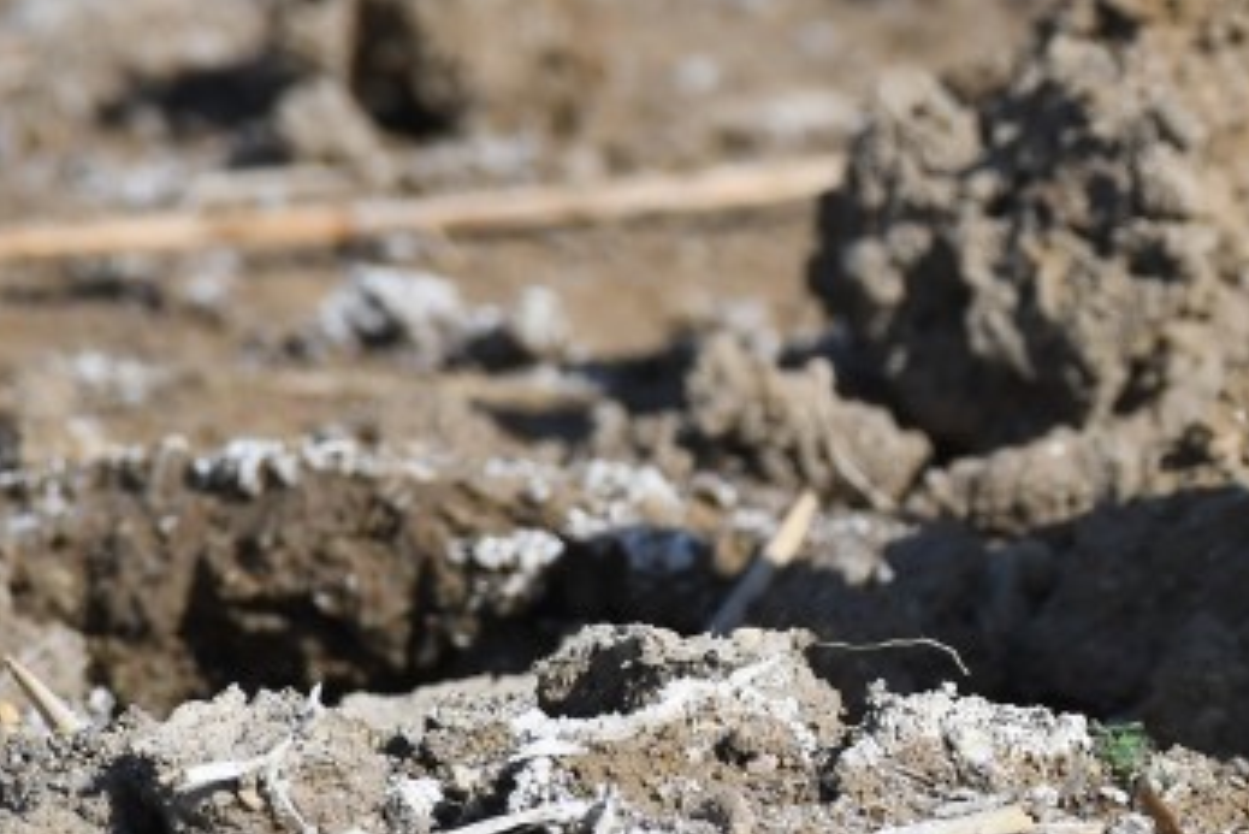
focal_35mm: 2275
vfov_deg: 0.6
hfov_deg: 0.9
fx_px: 78959
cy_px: 220
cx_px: 1458
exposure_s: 1/1250
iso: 320
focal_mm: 500
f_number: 7.1
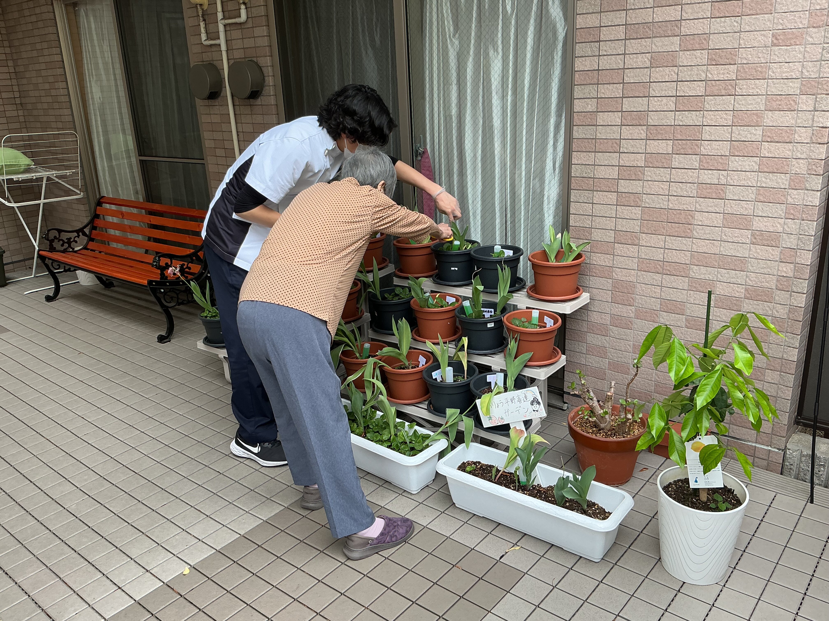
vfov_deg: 48.2
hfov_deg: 61.7
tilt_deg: -18.8
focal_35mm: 29
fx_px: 695
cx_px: 414
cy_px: 310
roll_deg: +3.7
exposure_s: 1/120
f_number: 1.8
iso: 20
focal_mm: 3
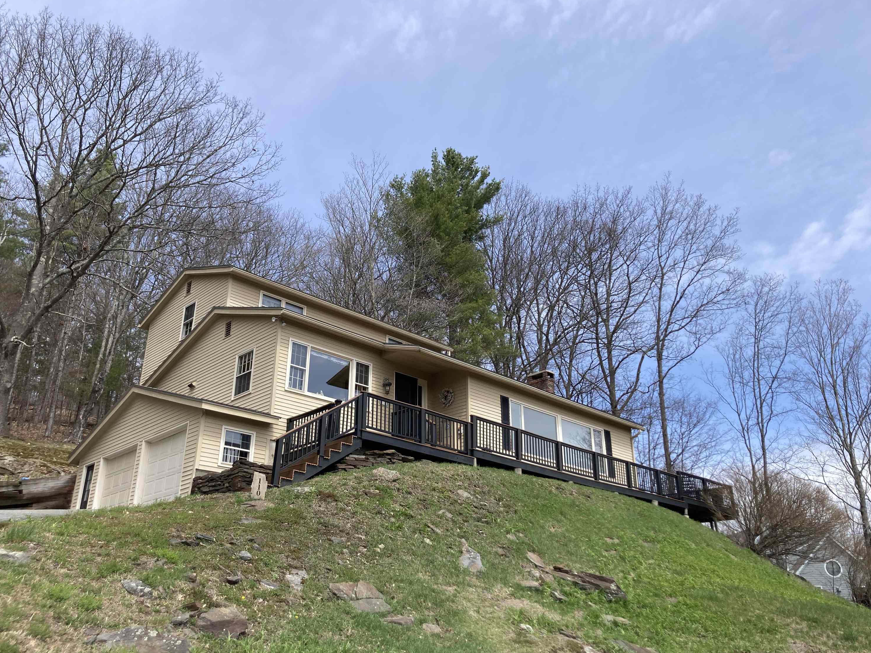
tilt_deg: +23.6
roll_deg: -1.0
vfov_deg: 48.2
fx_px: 730
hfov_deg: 61.7
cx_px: 431
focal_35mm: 29
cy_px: 321
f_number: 1.8
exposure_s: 1/1548
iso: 20
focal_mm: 3.99
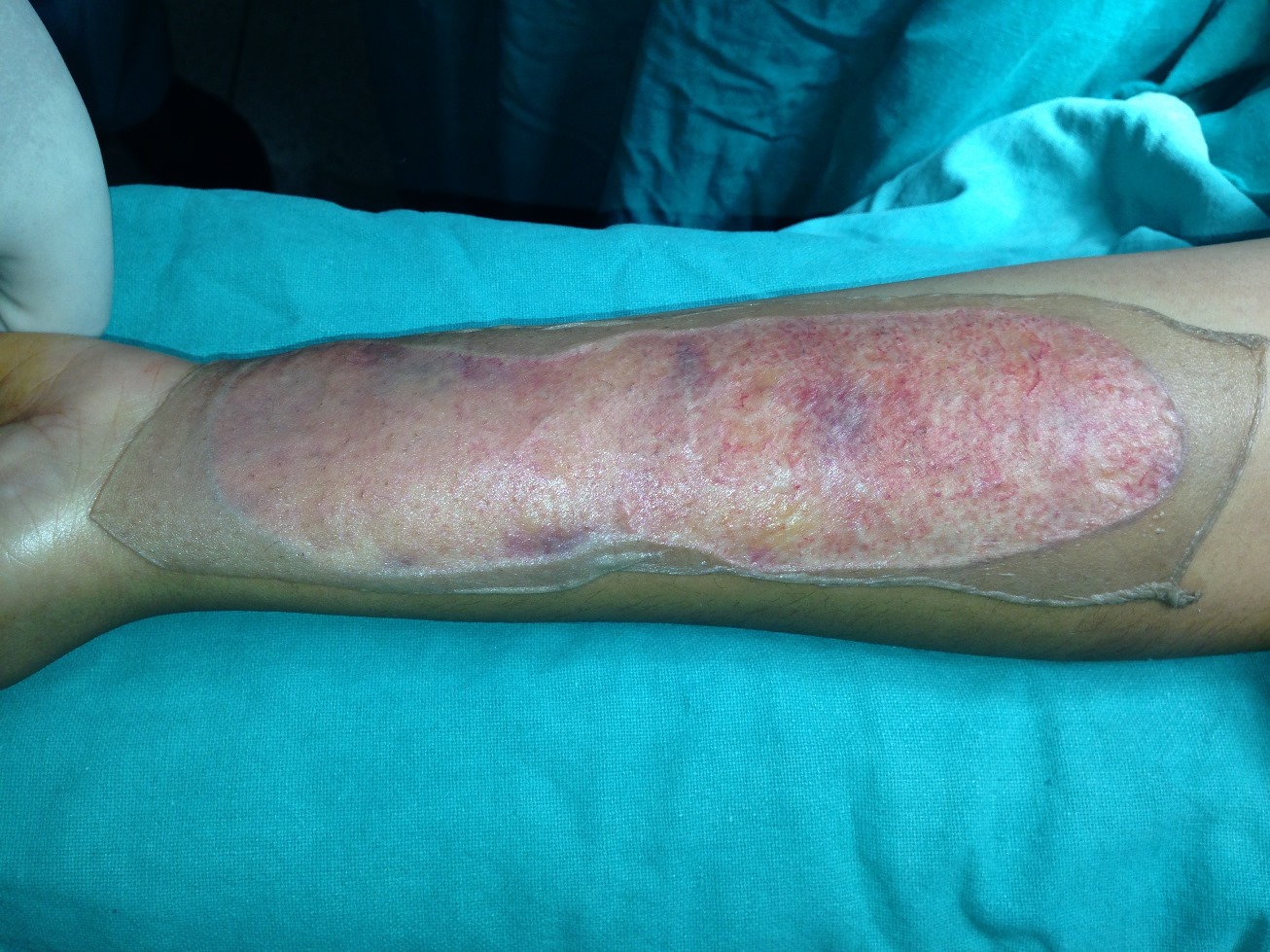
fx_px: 1210
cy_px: 476
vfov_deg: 42.9
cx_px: 635
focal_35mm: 33
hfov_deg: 55.4
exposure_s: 1/87
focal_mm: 4.12
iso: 50
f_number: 2.4
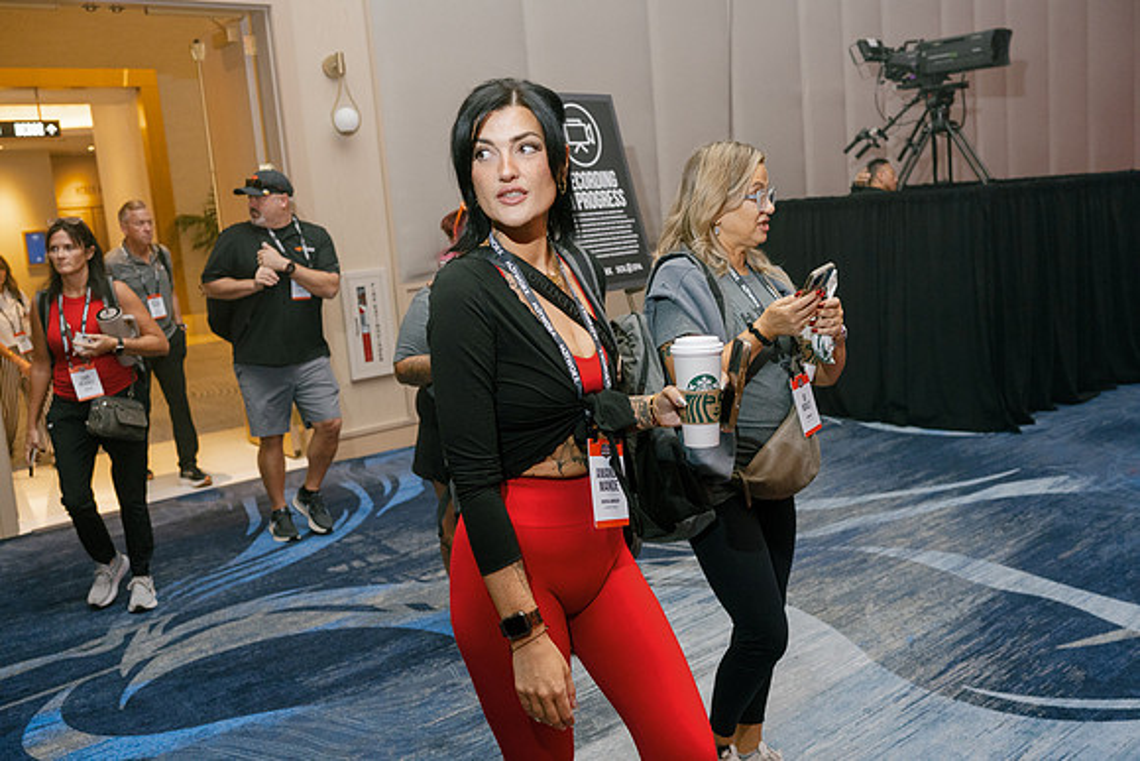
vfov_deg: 37.9
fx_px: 1109
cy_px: 380
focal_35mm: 35
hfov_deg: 54.4
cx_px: 570
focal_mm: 35
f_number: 4
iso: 1250
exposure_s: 1/160
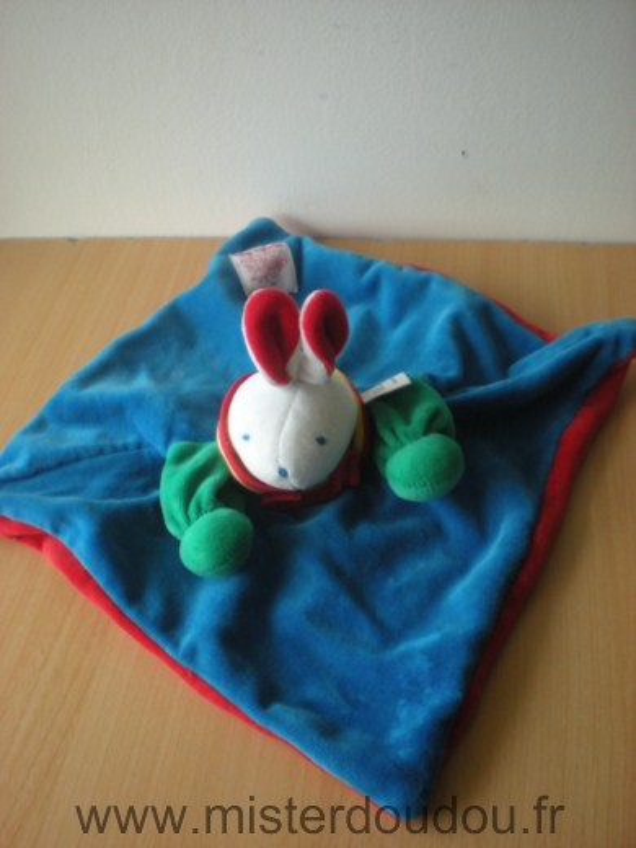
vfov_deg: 49.0
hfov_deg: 37.7
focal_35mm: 38
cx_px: 318
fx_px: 931
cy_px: 424
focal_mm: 6.3
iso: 200
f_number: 3.1
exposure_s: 1/27.1
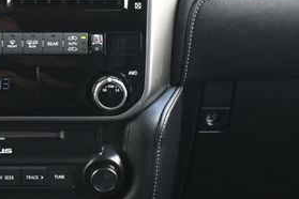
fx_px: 1056
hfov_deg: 15.8
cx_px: -10
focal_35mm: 127
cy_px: 10
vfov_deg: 10.7
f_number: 5.3
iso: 3200
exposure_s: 1/125
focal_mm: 37
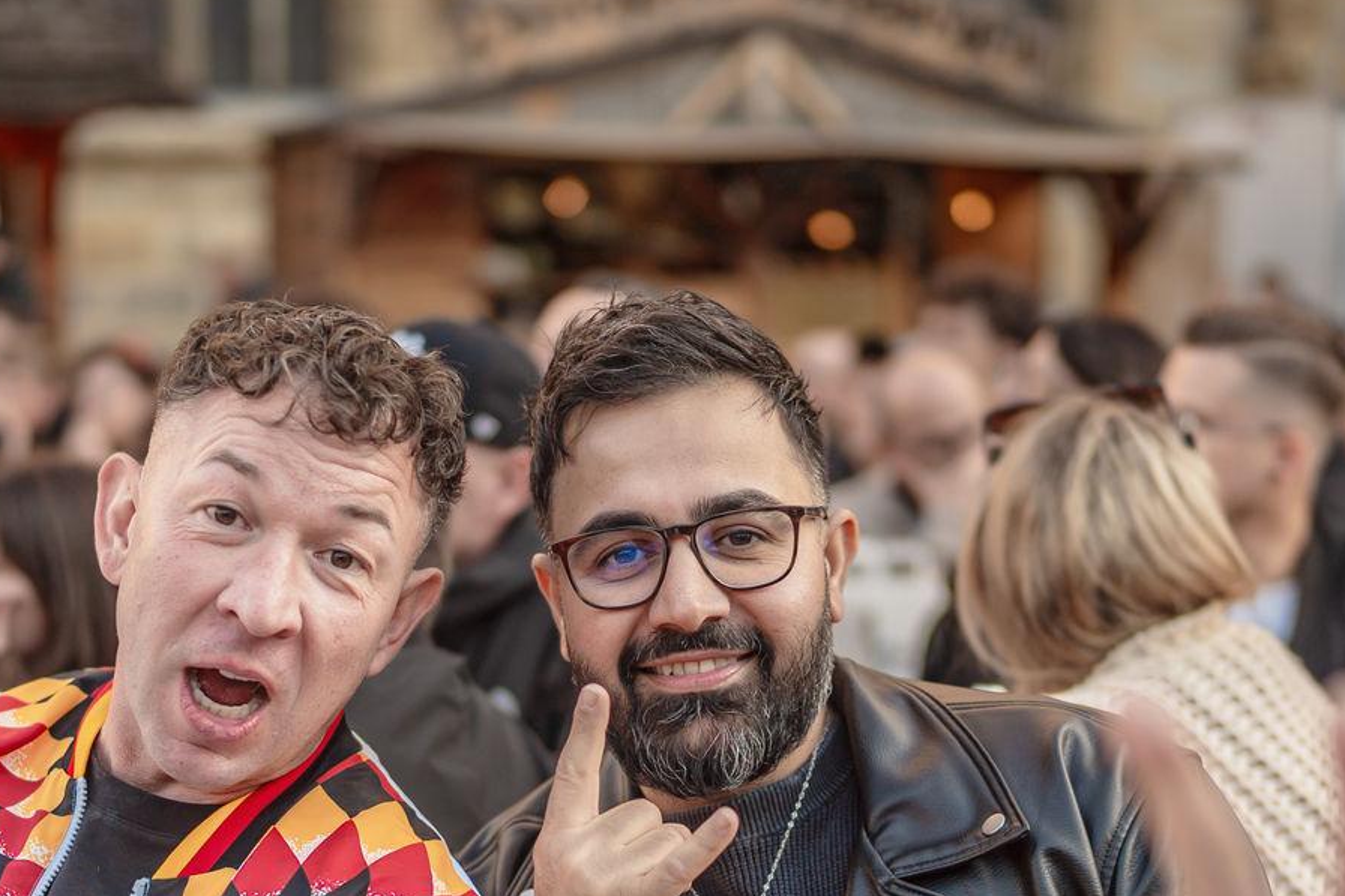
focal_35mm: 75
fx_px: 2801
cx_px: 560
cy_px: 830
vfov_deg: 17.9
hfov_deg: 27.0
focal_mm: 35
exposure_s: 1/800
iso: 125
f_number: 1.2
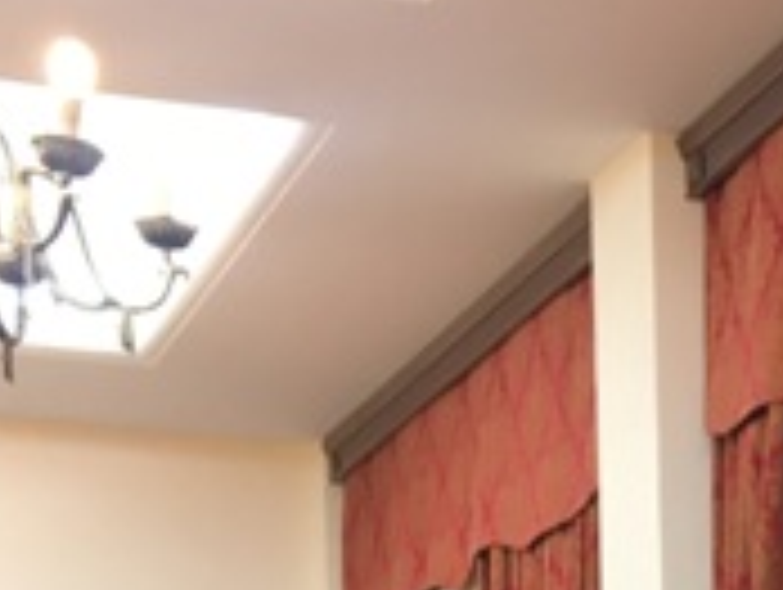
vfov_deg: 10.1
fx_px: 3013
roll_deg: +1.5
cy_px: 1311
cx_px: 1102
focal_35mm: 133
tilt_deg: -2.9
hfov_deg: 14.0
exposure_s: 1/33
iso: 64
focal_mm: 4.15
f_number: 2.2
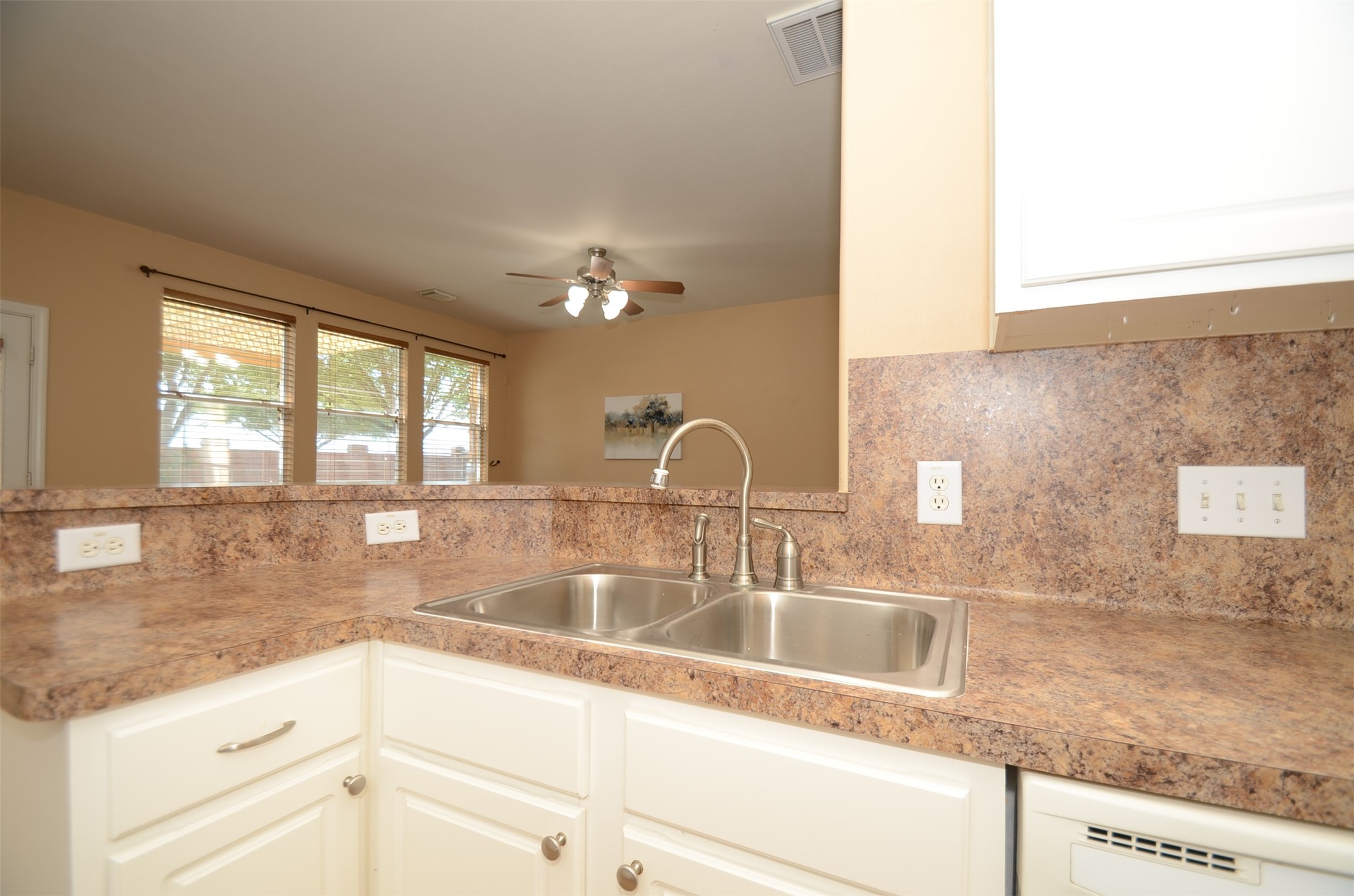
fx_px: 563
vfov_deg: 77.1
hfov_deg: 100.5
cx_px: 677
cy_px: 448
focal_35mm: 15
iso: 160
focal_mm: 10
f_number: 4.5
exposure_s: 1/60
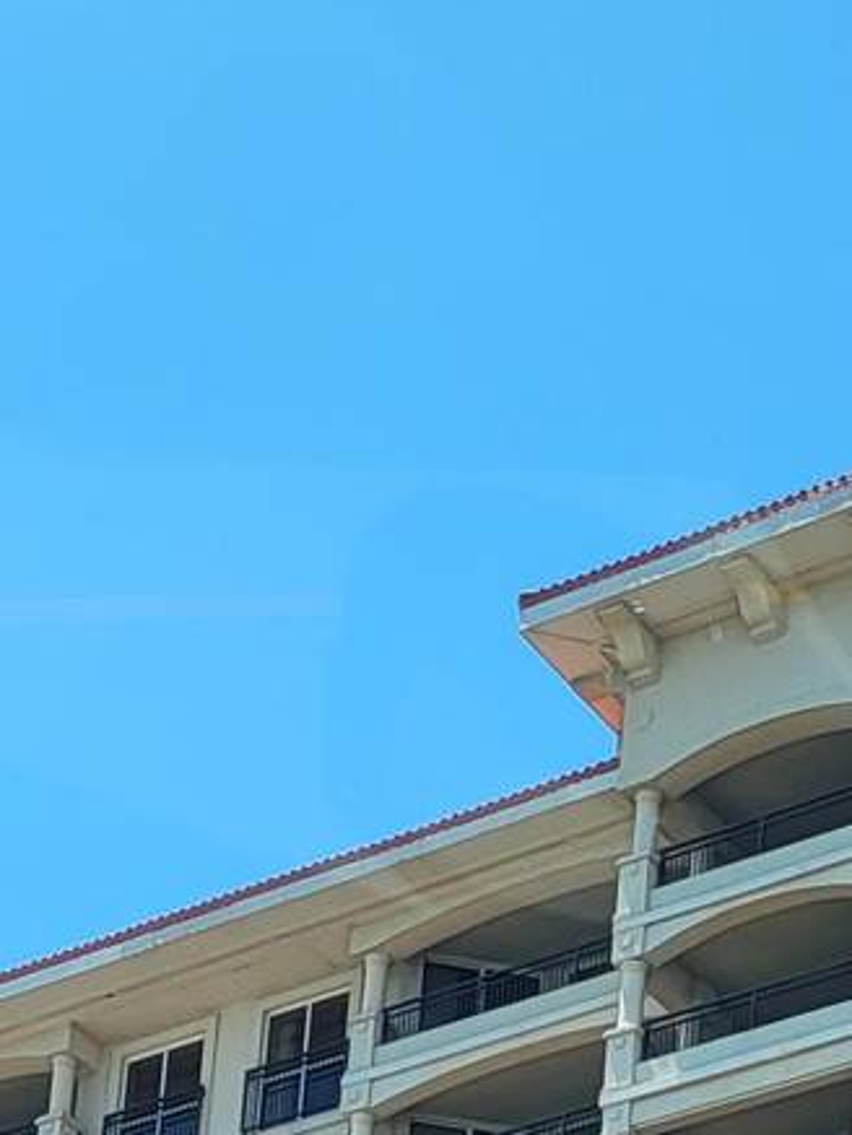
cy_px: 2444
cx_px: 249
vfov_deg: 12.3
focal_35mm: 137
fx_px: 4494
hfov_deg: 10.8
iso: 40
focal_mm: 5.4
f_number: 1.8
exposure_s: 1/1584
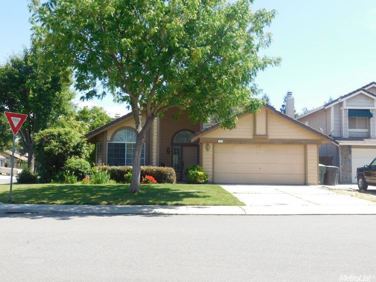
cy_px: 141
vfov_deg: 39.7
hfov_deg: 51.4
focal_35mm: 36
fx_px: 391
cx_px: 188
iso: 125
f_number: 3.5
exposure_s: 1/500
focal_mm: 6.3
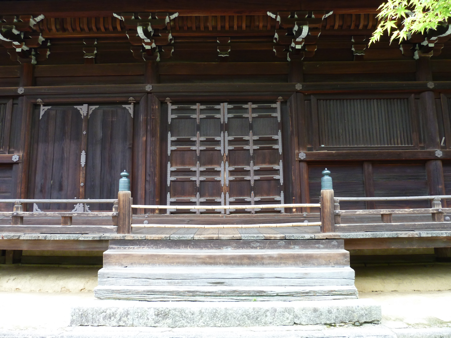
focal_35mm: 25
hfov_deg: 69.4
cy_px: 169
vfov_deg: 54.9
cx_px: 226
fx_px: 326
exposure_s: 1/30
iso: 125
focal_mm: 4.1
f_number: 3.3
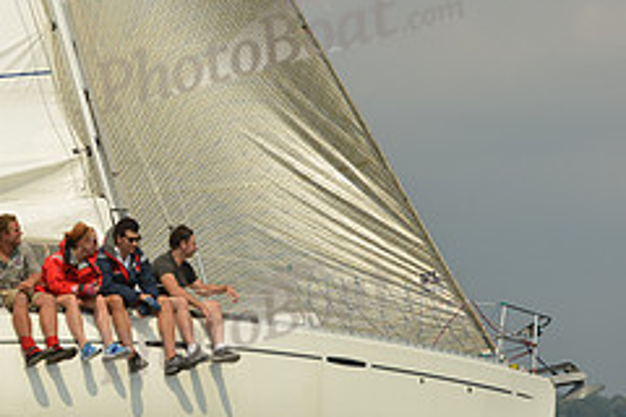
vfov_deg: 8.1
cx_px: -37
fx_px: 2938
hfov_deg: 12.0
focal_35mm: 169
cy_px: 218
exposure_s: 1/1250
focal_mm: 70
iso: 320
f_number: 10
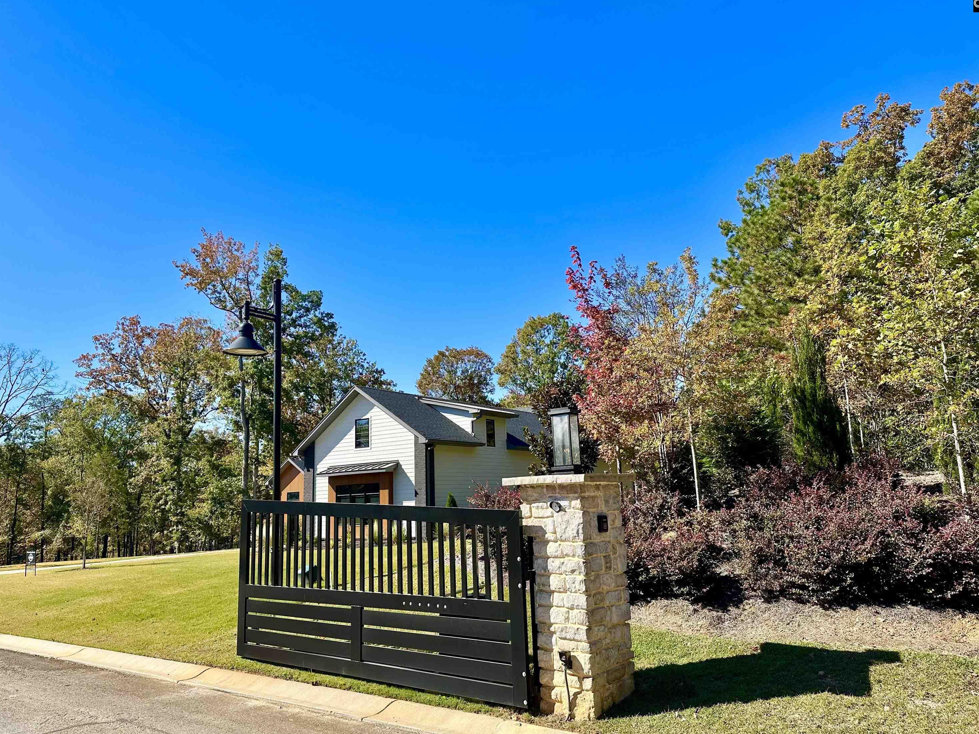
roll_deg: +2.1
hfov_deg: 69.4
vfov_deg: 54.9
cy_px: 378
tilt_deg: +9.3
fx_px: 707
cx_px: 495
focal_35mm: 25
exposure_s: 1/3058
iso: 80
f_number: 1.78
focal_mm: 6.86
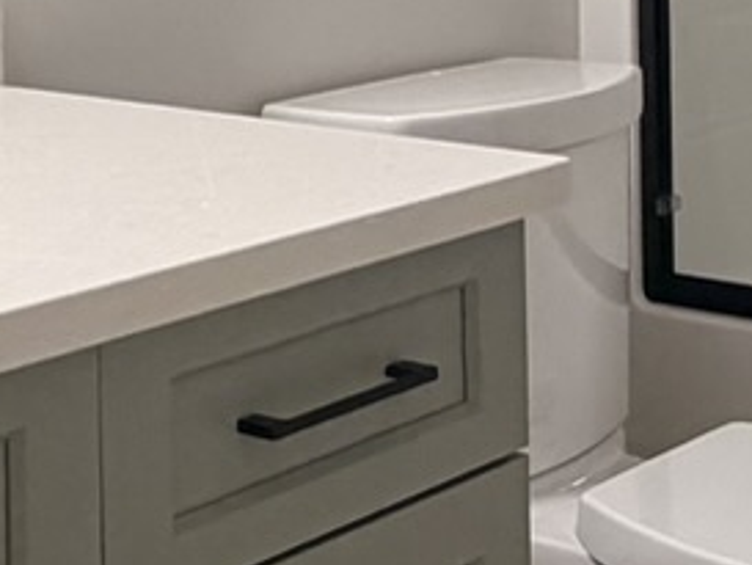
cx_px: 353
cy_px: -284
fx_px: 2282
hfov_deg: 18.7
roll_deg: +1.0
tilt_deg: +0.5
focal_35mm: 105
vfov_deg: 13.3
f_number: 2.2
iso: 160
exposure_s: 1/120
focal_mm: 2.22
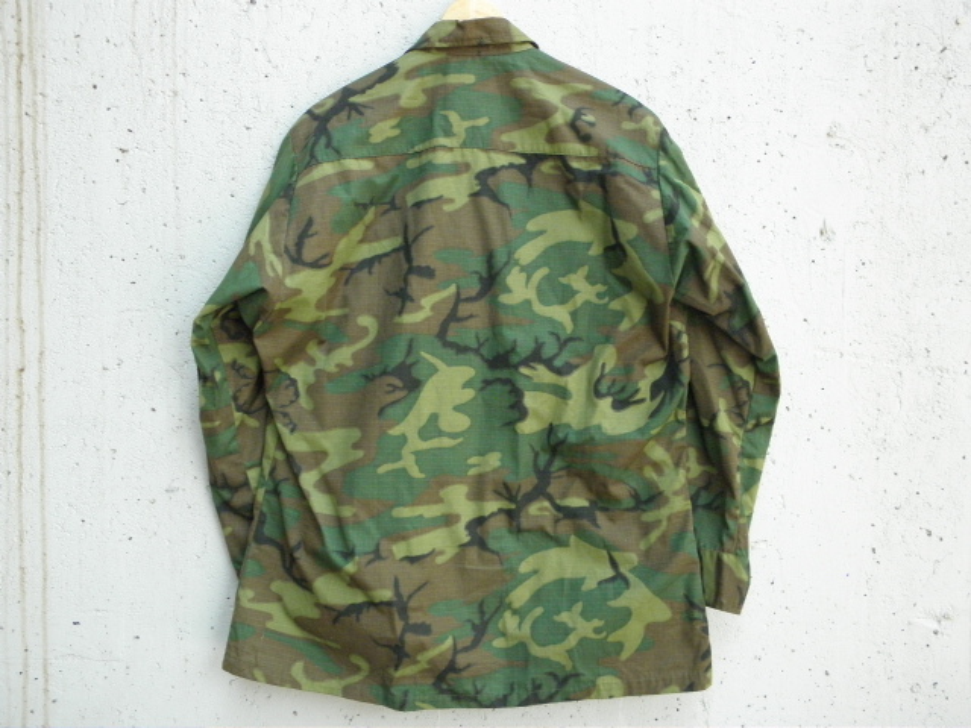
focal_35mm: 34
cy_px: 364
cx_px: 486
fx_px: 954
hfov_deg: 54.0
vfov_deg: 41.8
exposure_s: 1/160
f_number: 3.7
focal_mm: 6.2
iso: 400
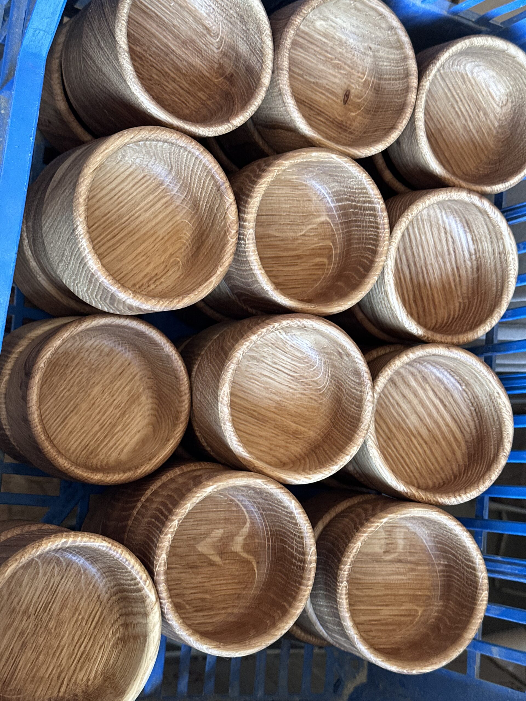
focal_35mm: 48
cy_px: 350
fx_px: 972
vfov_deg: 39.7
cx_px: 263
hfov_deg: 30.3
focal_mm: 6.86
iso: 250
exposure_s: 1/46
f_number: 1.78
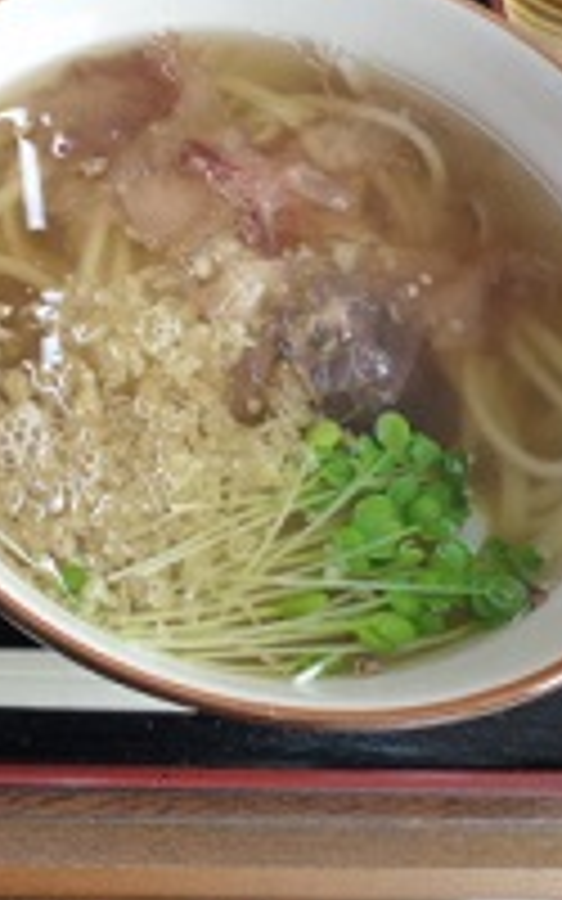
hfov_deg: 20.0
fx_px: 1397
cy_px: 212
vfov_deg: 34.8
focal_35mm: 57
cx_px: -252
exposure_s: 1/60
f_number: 3.3
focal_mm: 4.3
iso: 200
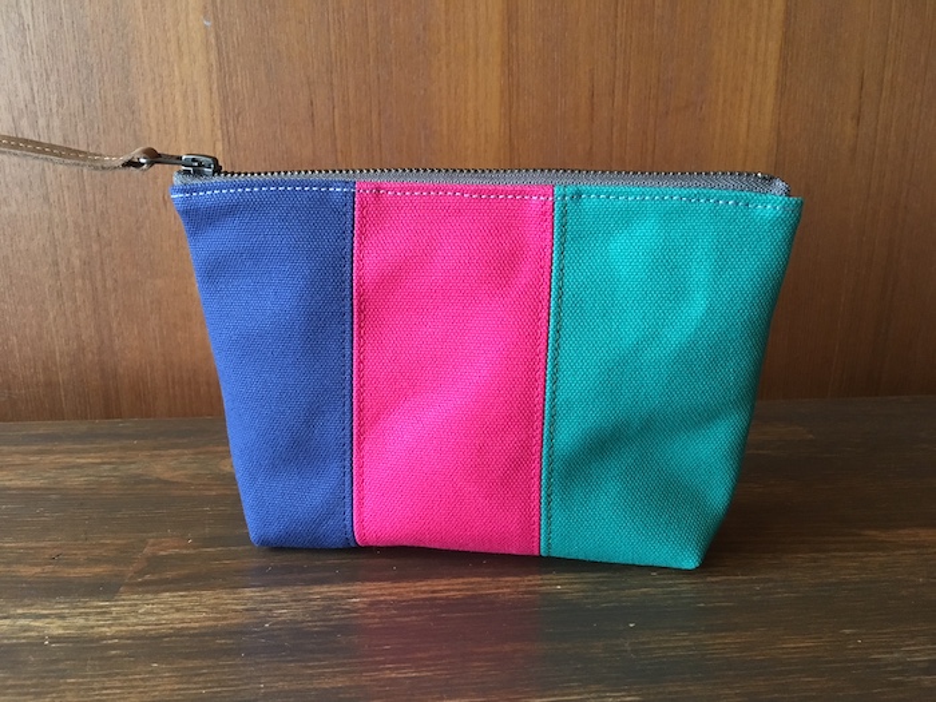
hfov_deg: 61.7
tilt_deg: -15.8
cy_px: 351
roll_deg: -0.5
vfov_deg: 48.2
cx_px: 468
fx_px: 784
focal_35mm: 29
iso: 160
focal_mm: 4.15
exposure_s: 1/30
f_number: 2.2
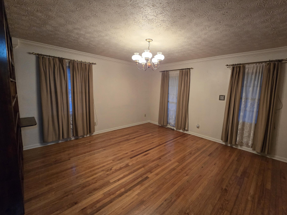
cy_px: 105
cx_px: 151
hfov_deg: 102.0
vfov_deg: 85.6
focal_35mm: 14
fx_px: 116
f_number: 2.2
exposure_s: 1/60
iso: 400
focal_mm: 2.2
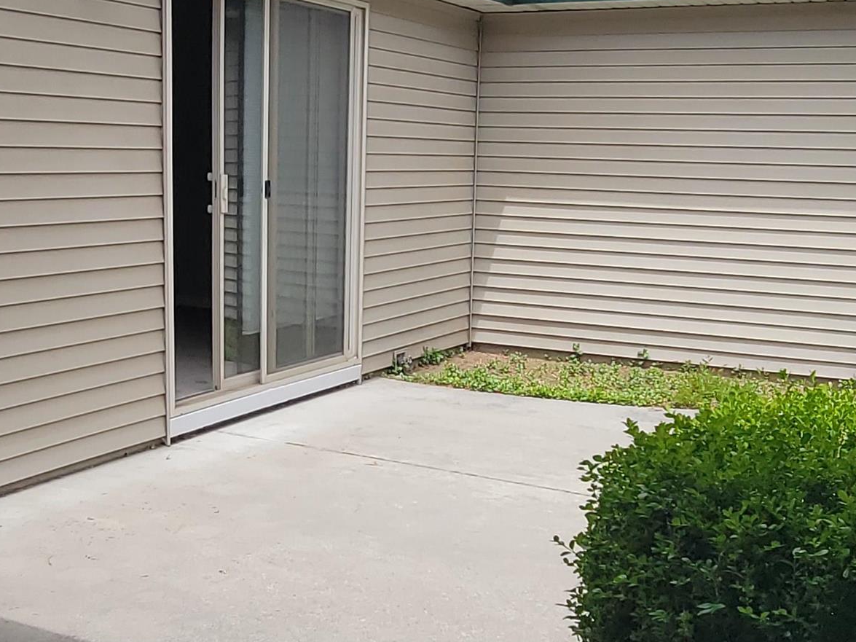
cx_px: 401
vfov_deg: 41.8
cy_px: 333
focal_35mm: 34
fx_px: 841
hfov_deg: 53.9
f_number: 2.2
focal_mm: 2.2
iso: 50
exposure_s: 1/1073
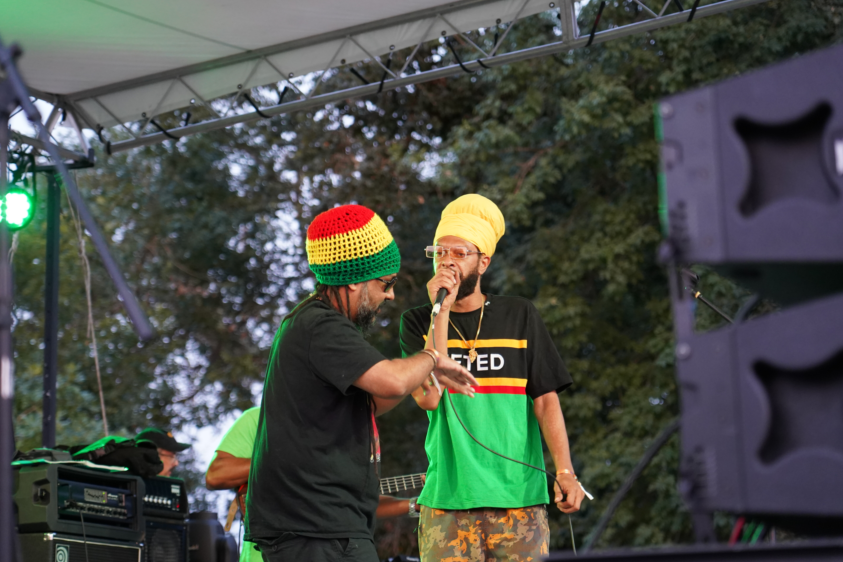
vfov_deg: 12.5
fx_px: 2576
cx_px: 404
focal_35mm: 110
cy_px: 275
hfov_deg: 18.6
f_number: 4
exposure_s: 1/160
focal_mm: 105
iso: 3200
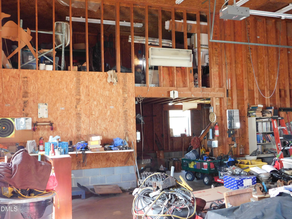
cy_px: 110
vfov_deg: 39.7
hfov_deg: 51.4
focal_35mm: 36
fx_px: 304
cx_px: 146
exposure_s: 1/13
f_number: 3.5
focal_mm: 6.3
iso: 400
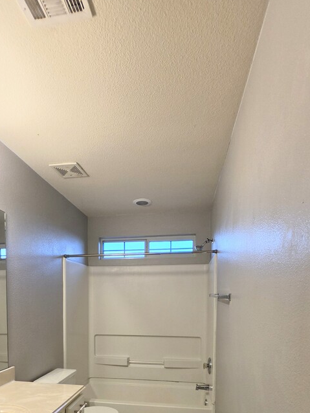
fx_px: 263
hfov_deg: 60.8
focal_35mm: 22
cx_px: 132
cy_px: 309
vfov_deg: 71.2
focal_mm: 2.2
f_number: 1.9
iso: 64
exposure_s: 1/120
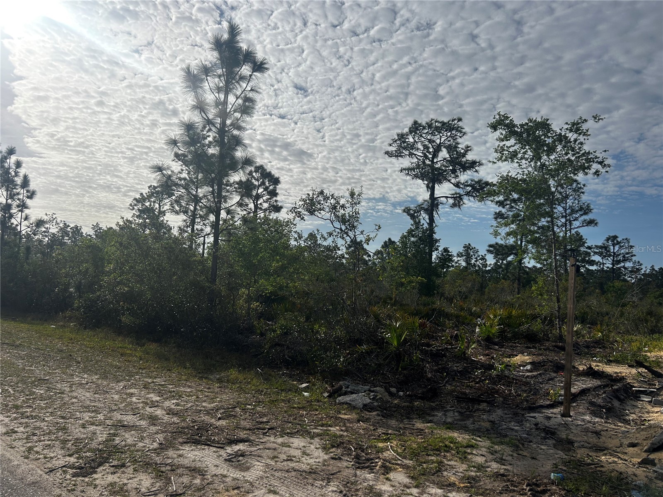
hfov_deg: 67.3
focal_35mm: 26
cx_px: 332
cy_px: 248
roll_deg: -3.2
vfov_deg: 53.1
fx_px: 498
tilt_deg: +4.8
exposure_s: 1/14286
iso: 50
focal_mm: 5.7
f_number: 1.5
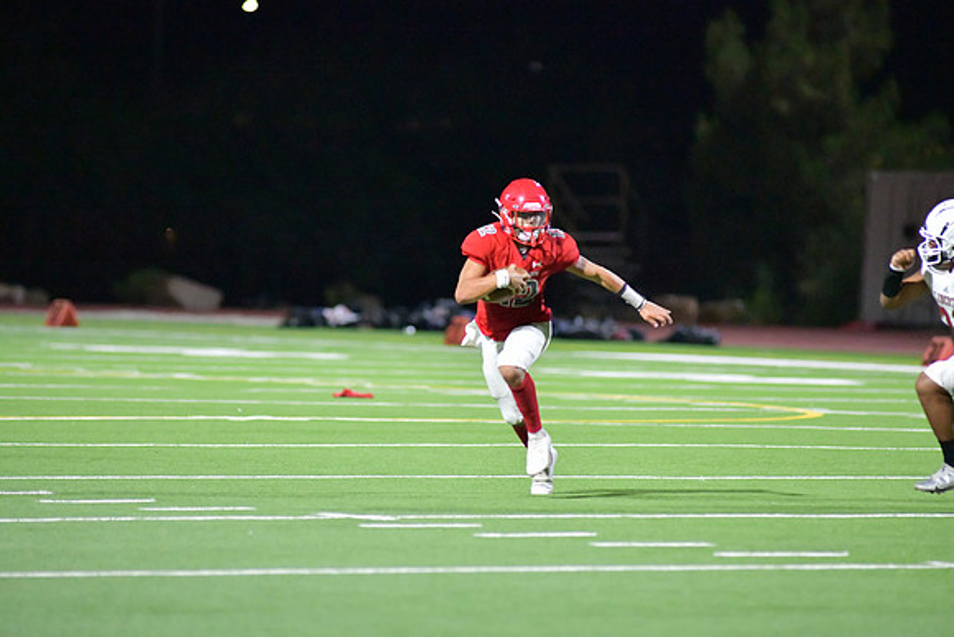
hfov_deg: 6.9
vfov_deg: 4.6
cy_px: 318
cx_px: 477
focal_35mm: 300
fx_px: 7951
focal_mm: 300
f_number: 4
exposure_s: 1/1250
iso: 14400
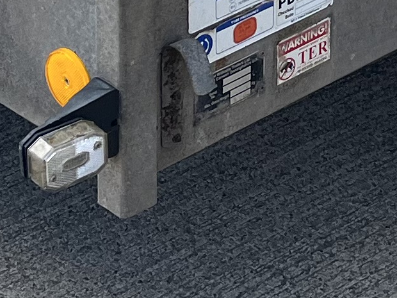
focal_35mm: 169
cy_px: -257
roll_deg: -2.3
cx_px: 377
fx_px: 1938
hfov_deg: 11.6
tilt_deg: -21.9
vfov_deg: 8.4
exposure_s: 1/1238
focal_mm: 5.1
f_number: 1.6
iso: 50
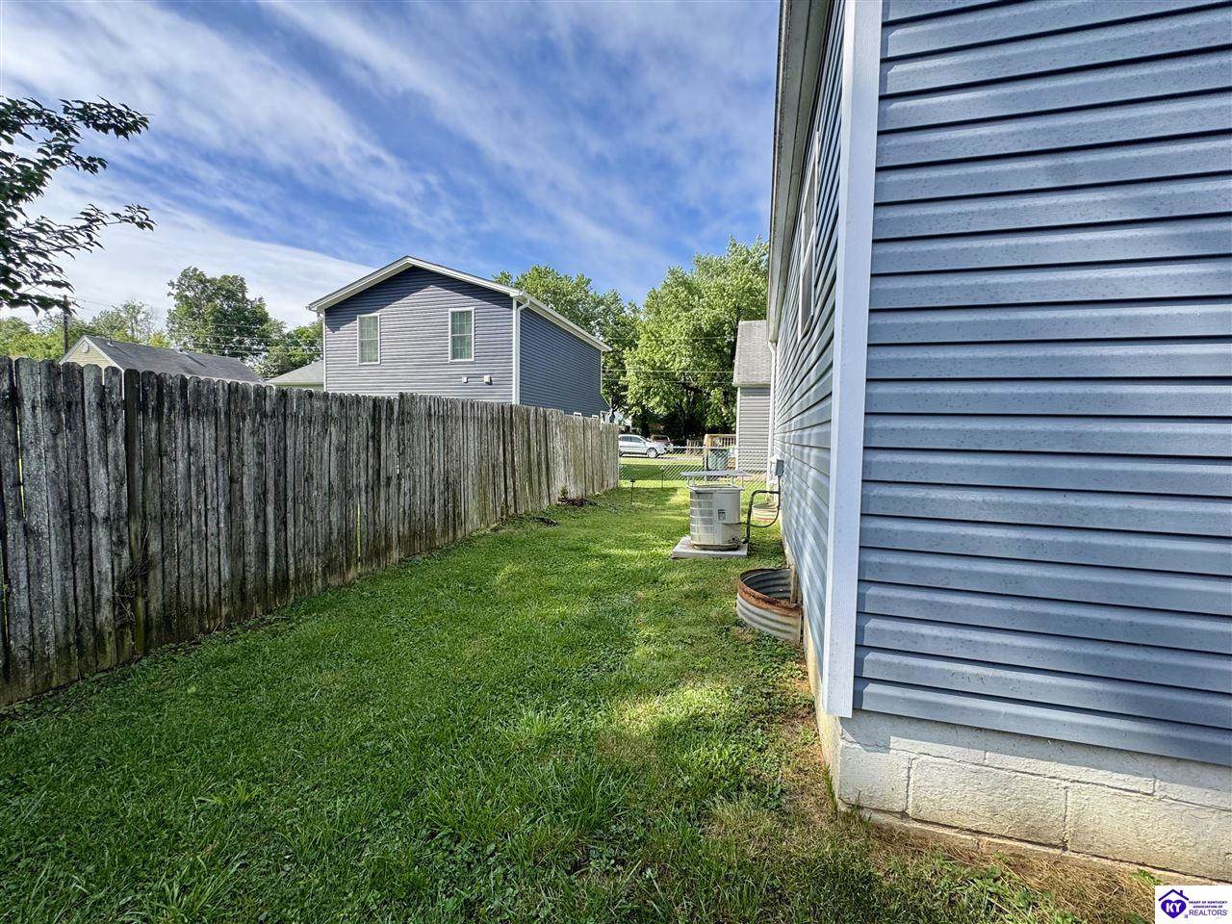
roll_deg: -0.7
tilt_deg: -2.0
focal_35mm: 14
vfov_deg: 85.7
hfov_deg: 102.1
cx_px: 616
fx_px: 498
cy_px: 462
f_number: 2.2
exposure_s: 1/625
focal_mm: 2.22
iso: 50
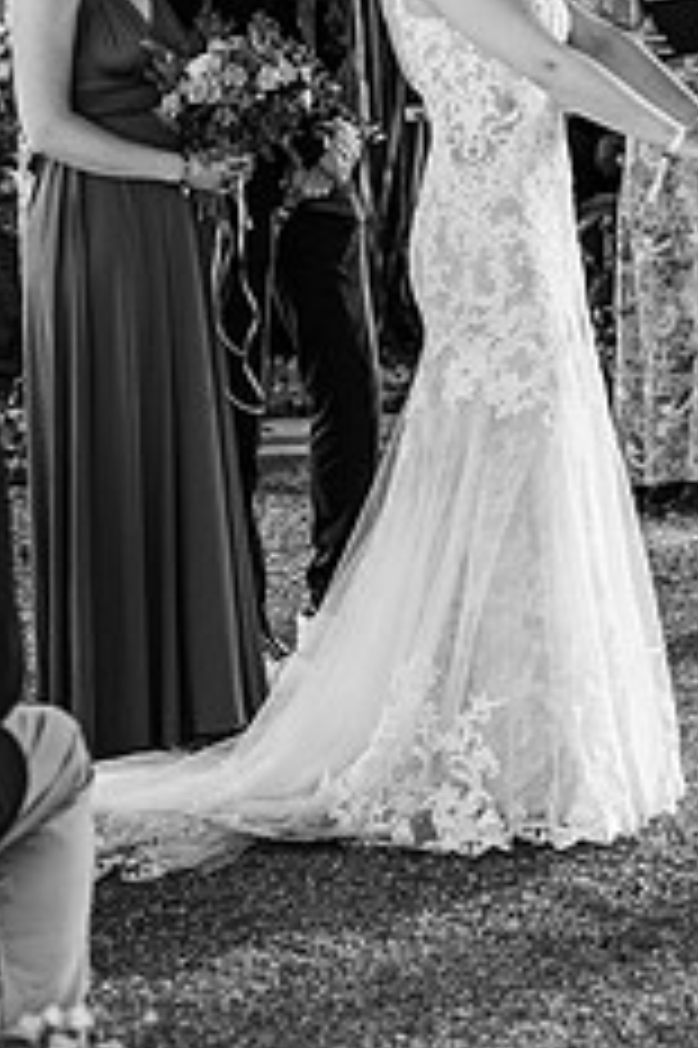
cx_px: 615
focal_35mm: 164
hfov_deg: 8.3
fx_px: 4776
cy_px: 171
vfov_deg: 12.5
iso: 1400
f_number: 2.5
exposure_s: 1/200
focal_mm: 85
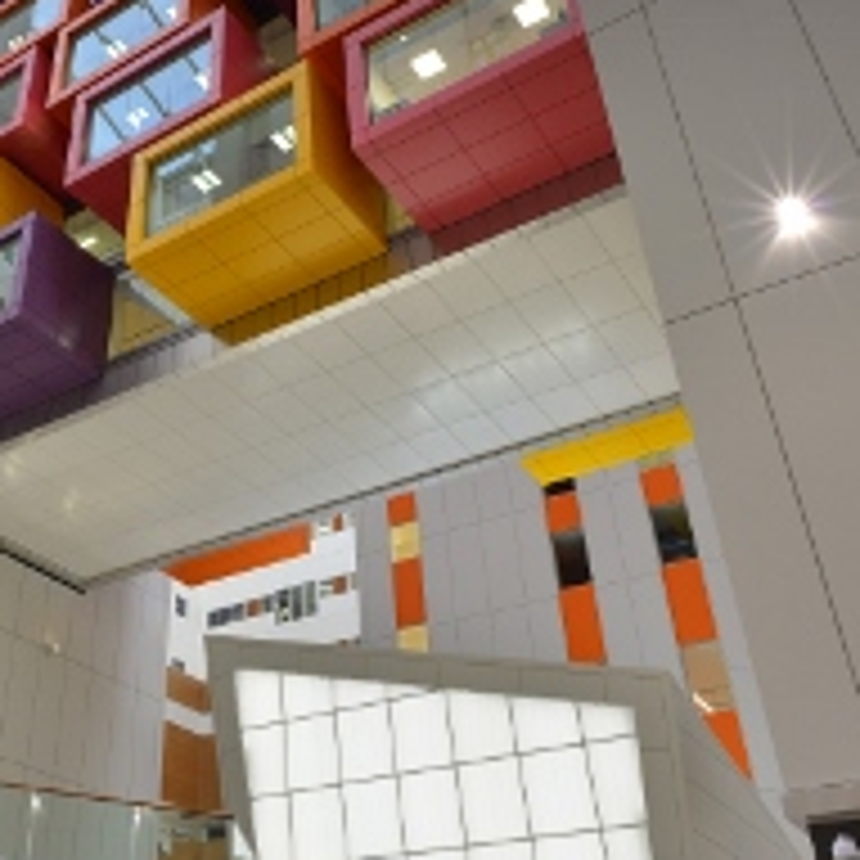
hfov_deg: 40.7
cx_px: 216
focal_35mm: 40
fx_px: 1124
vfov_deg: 41.7
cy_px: 356
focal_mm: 20
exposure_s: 1/5
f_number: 11
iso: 200
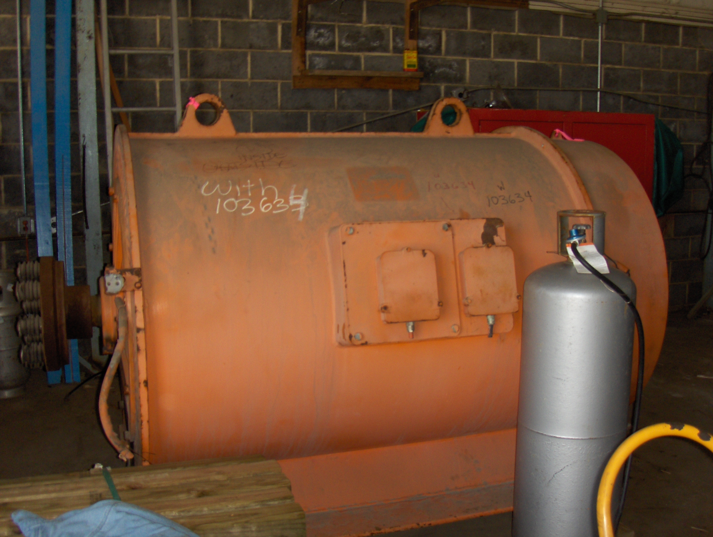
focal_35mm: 41
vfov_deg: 35.2
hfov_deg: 45.7
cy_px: 268
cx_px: 356
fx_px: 846
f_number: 3.5
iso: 100
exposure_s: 1/60
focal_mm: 6.5
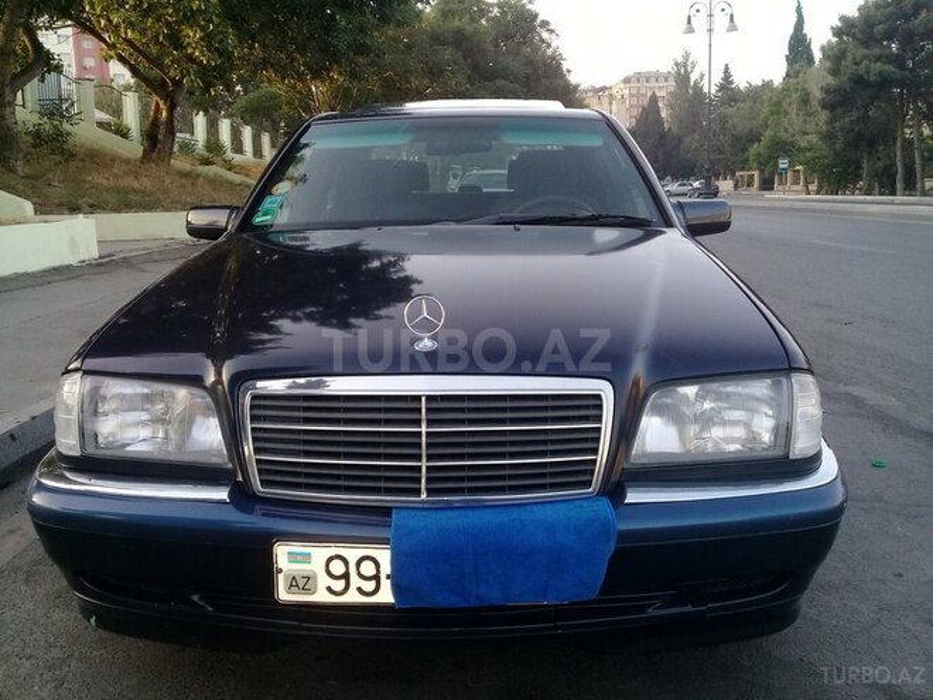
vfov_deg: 45.4
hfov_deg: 58.4
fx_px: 836
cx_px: 466
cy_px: 350
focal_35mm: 31
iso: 64
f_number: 2.2
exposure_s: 1/108
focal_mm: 3.3
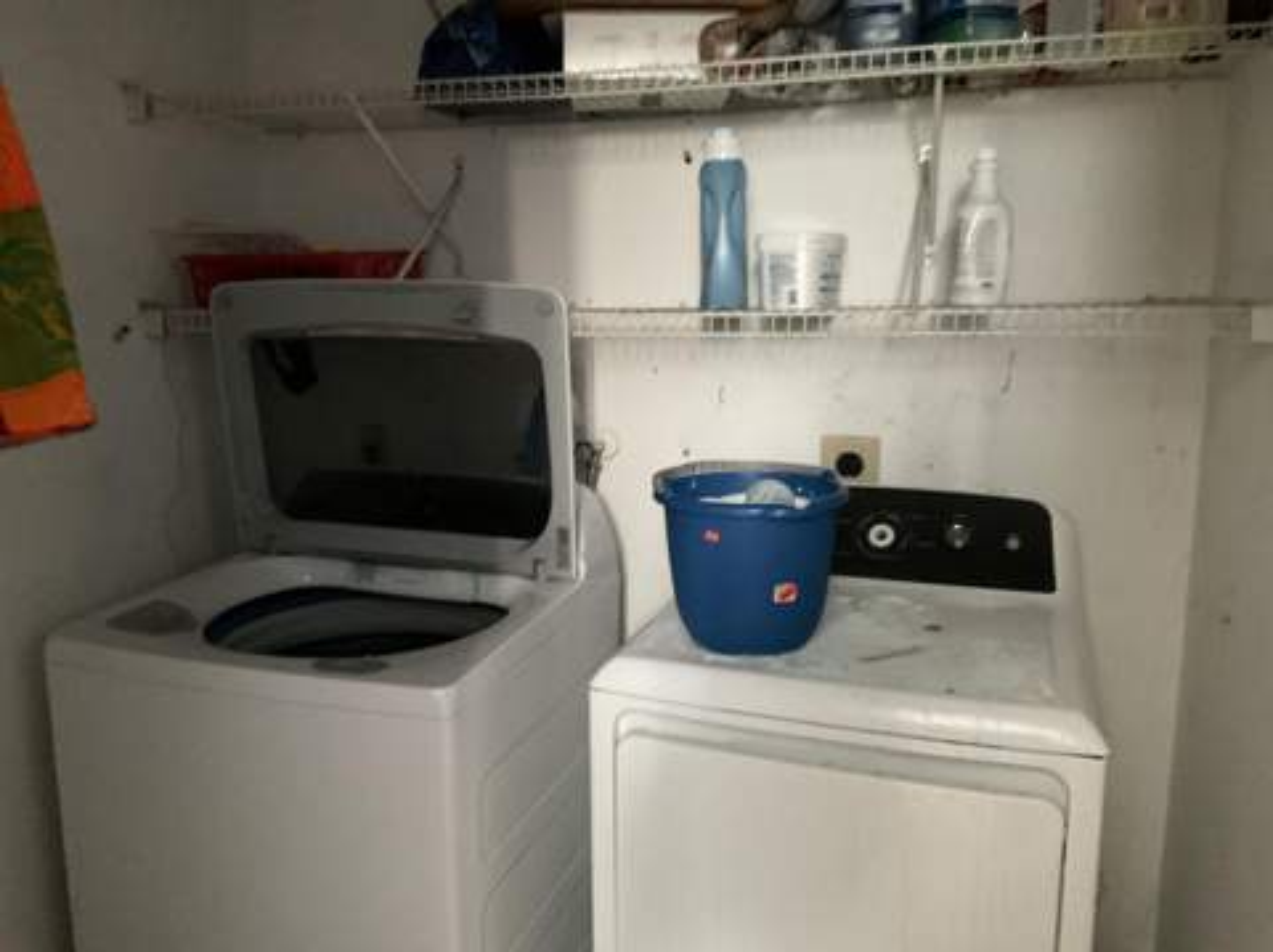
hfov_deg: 61.7
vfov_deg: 48.2
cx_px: 636
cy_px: 476
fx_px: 1065
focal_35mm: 29
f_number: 1.8
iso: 500
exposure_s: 1/30
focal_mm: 3
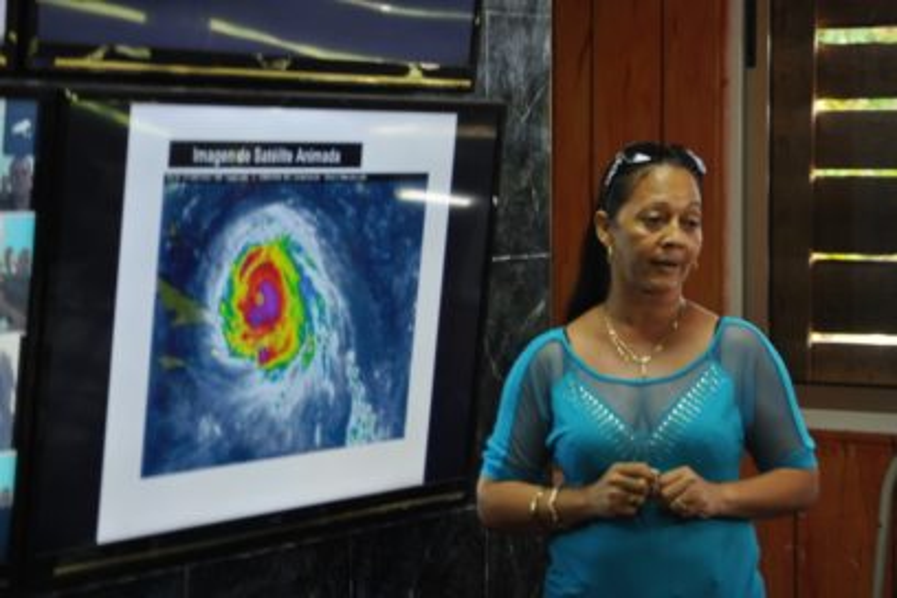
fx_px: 2616
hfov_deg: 19.5
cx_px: 448
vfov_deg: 13.0
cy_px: 299
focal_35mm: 105
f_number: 4.2
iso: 320
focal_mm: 70
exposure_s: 1/15
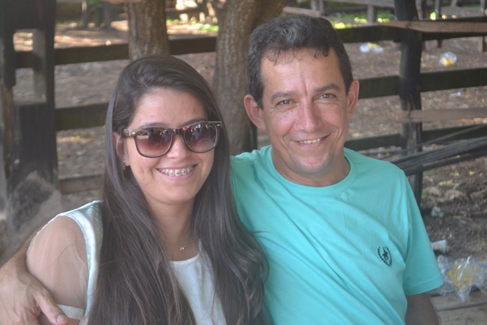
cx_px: 244
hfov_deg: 24.6
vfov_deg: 16.6
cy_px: 162
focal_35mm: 82
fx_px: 1116
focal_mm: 55
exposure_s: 1/50
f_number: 5.6
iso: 400
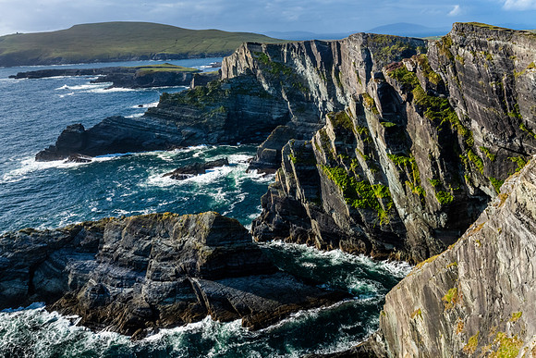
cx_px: 268
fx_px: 387
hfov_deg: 69.4
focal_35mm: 26
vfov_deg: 49.6
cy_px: 179
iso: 1250
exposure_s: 1/200
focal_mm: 26
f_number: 22
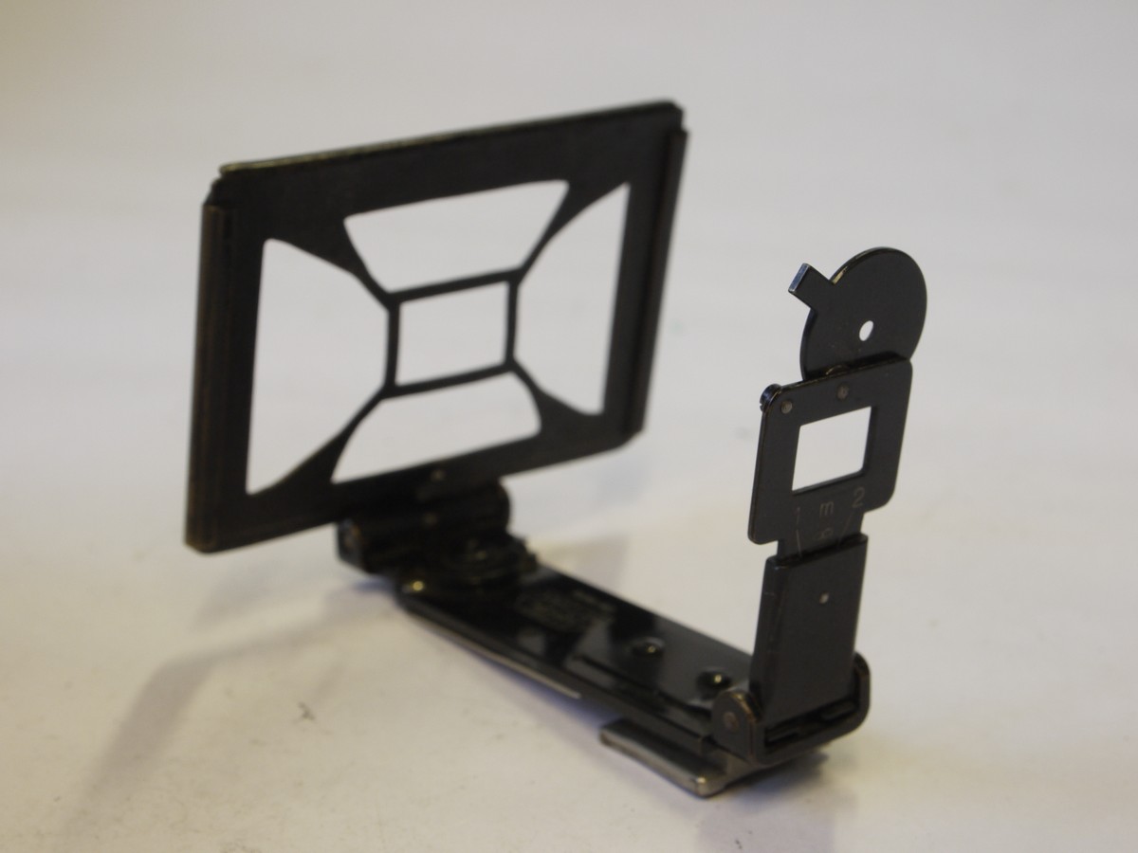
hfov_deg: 28.6
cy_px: 426
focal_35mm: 68
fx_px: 2235
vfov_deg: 21.6
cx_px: 569
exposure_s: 1/20
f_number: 10
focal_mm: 34
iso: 400
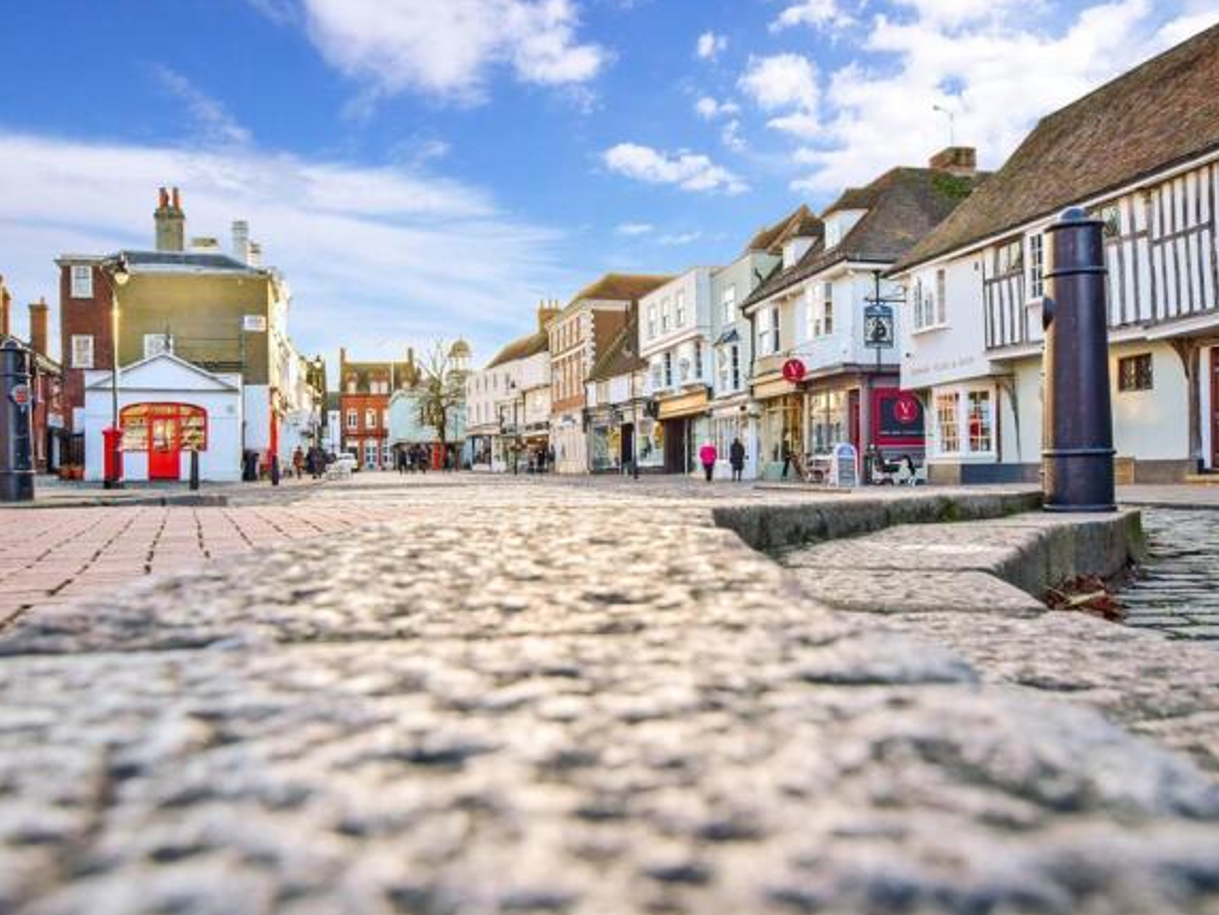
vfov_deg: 43.0
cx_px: 613
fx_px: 1162
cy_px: 459
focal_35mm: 33
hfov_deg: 55.3
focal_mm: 20
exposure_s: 1/200
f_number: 10
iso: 400
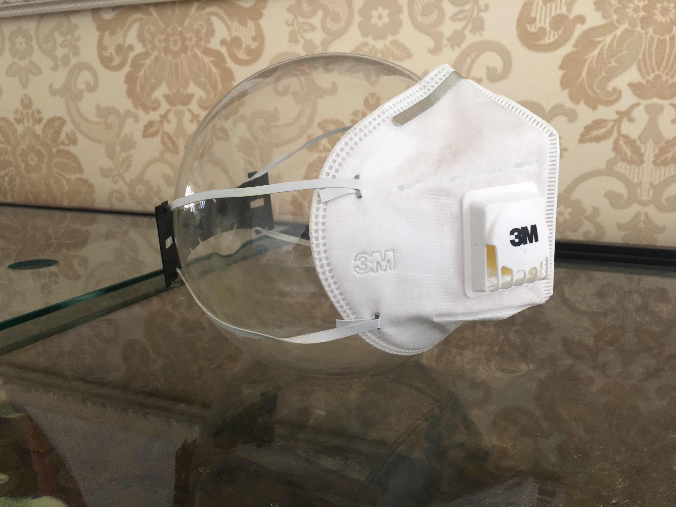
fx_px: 566
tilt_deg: -10.7
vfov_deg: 48.2
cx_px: 338
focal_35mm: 29
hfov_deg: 61.7
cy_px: 254
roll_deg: -0.4
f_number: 2.2
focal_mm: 4.15
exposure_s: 1/50
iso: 32
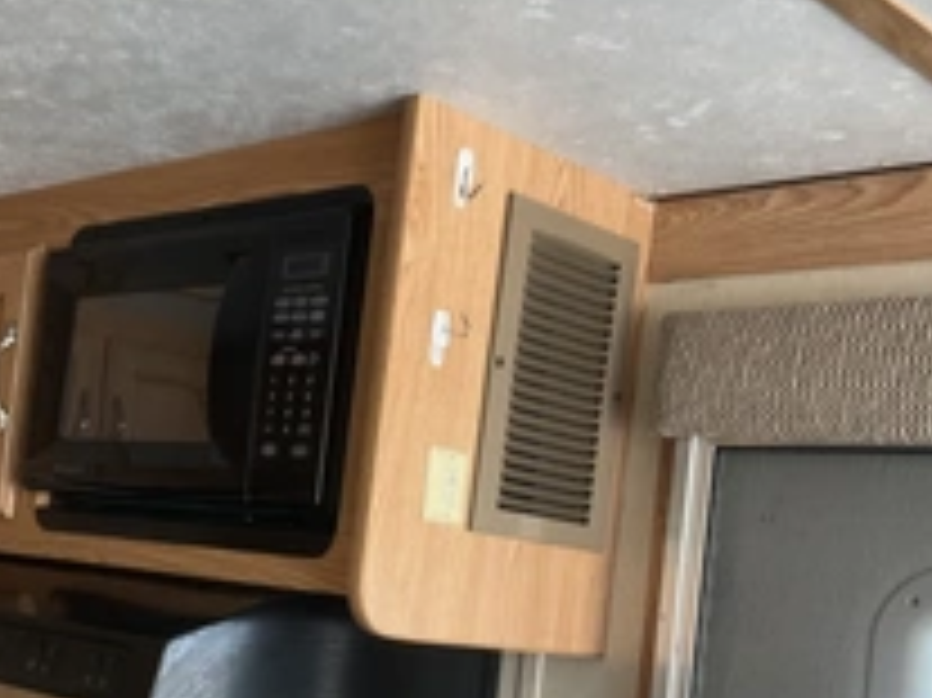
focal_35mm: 56
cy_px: 500
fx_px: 1507
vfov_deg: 25.8
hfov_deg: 33.7
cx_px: 234
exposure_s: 1/60
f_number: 1.8
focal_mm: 3
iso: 80
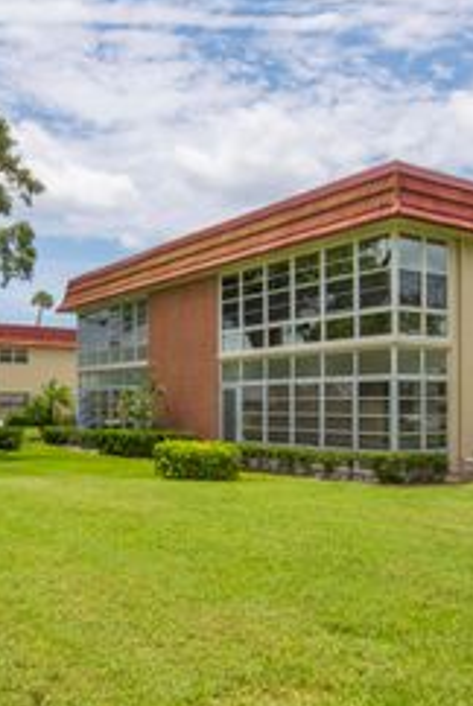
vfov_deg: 55.5
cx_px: 204
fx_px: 669
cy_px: 407
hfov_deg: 38.9
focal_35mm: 34
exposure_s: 1/250
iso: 320
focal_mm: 11
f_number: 18
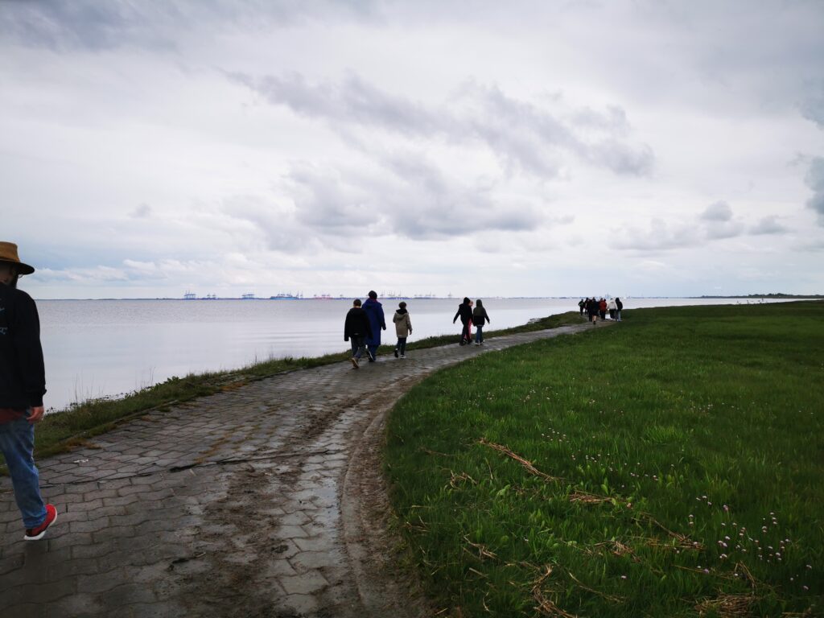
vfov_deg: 51.4
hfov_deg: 65.3
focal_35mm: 27
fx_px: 643
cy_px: 309
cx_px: 412
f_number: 1.6
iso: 50
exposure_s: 1/2045
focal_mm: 5.56
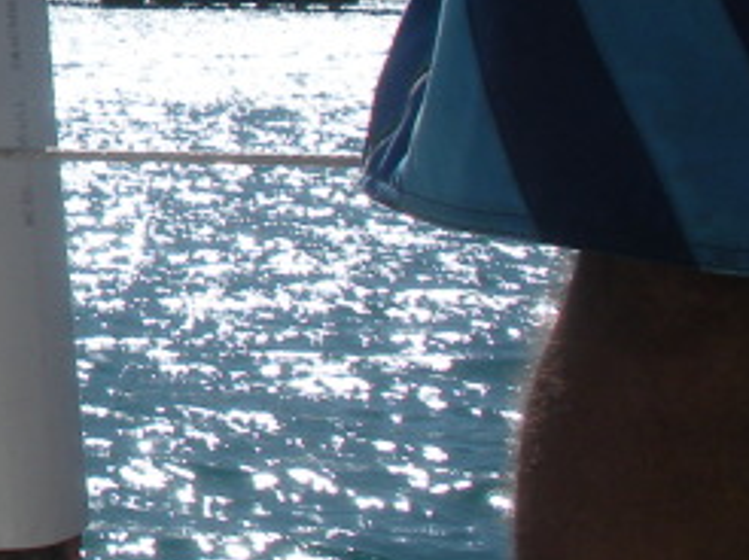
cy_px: -304
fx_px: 3242
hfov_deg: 11.9
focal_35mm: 150
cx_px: -700
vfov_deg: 9.6
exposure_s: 1/634
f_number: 5.6
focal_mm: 6.3
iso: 64
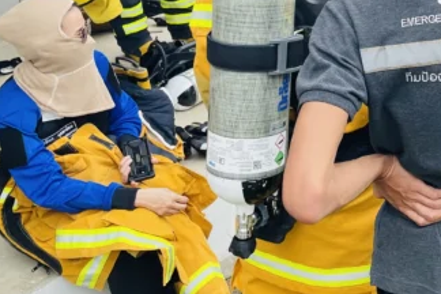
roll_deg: -0.6
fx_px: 784
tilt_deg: -14.0
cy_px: -16
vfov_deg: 20.4
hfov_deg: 28.4
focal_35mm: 64
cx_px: 493
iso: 32
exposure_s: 1/1233
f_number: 1.6
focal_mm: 4.2
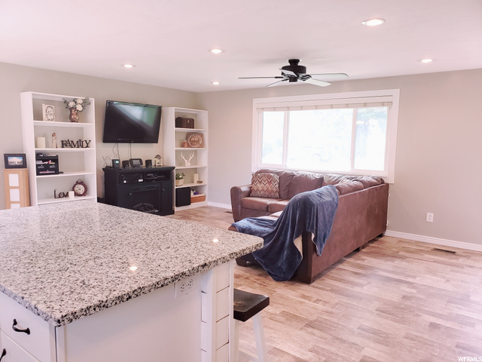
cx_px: 241
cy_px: 181
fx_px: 362
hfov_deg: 67.3
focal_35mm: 26
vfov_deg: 53.1
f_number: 2.4
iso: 250
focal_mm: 4.3
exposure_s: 1/60
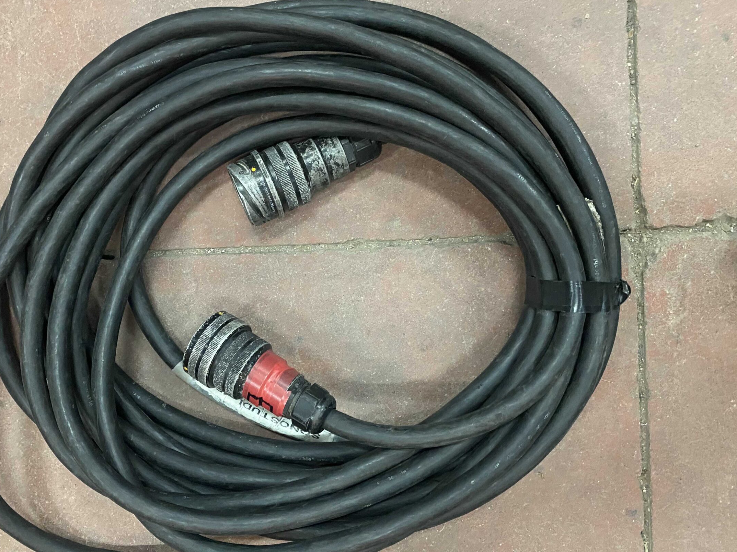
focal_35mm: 31
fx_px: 660
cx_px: 304
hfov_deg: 58.0
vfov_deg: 45.4
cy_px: 300
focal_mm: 4.25
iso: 640
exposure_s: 1/25
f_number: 1.8
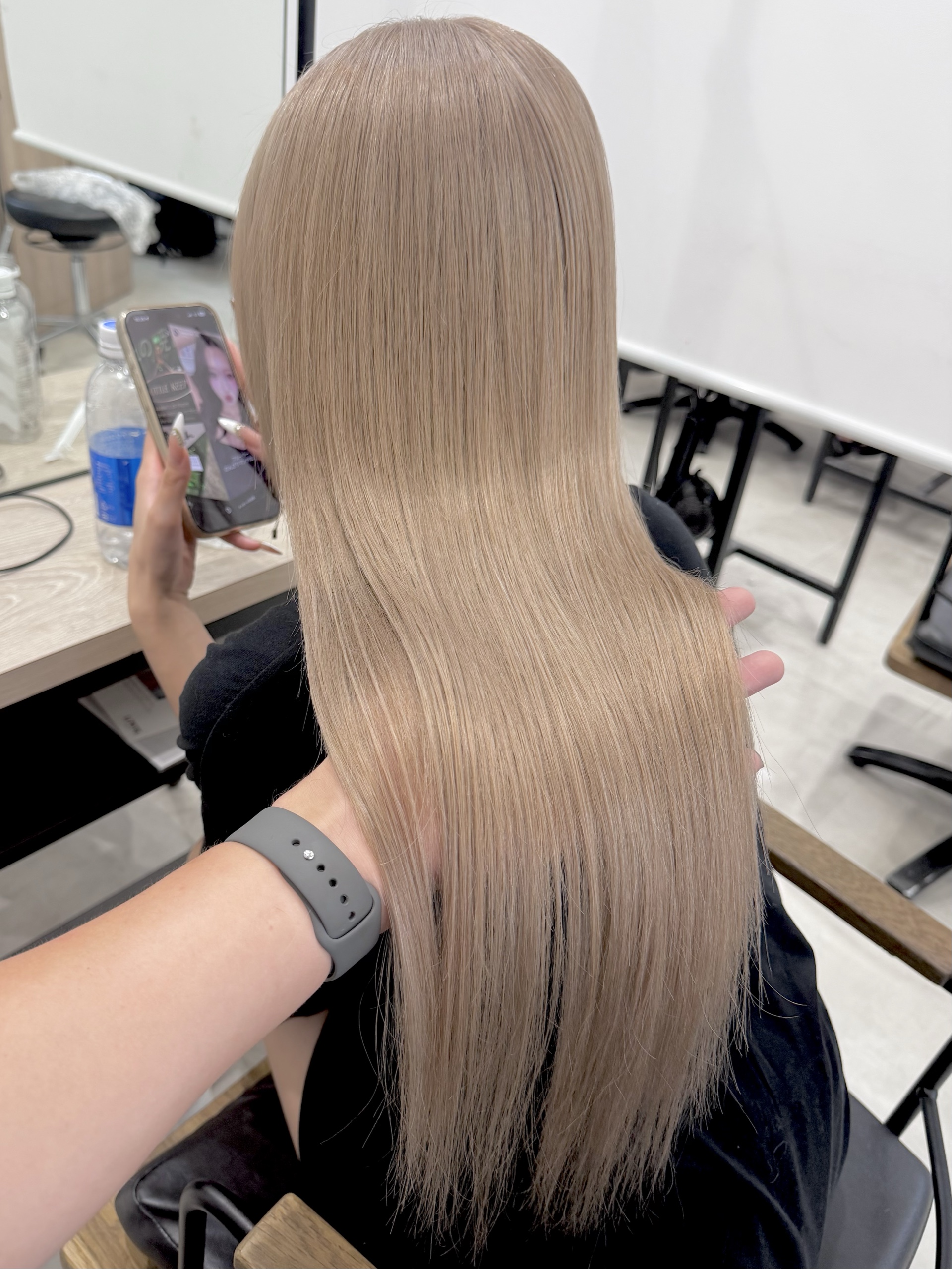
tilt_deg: -33.5
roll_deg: -5.9
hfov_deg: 56.8
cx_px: 476
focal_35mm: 24
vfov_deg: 71.6
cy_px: 634
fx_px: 880
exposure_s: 1/121
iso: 125
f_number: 1.78
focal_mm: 6.76
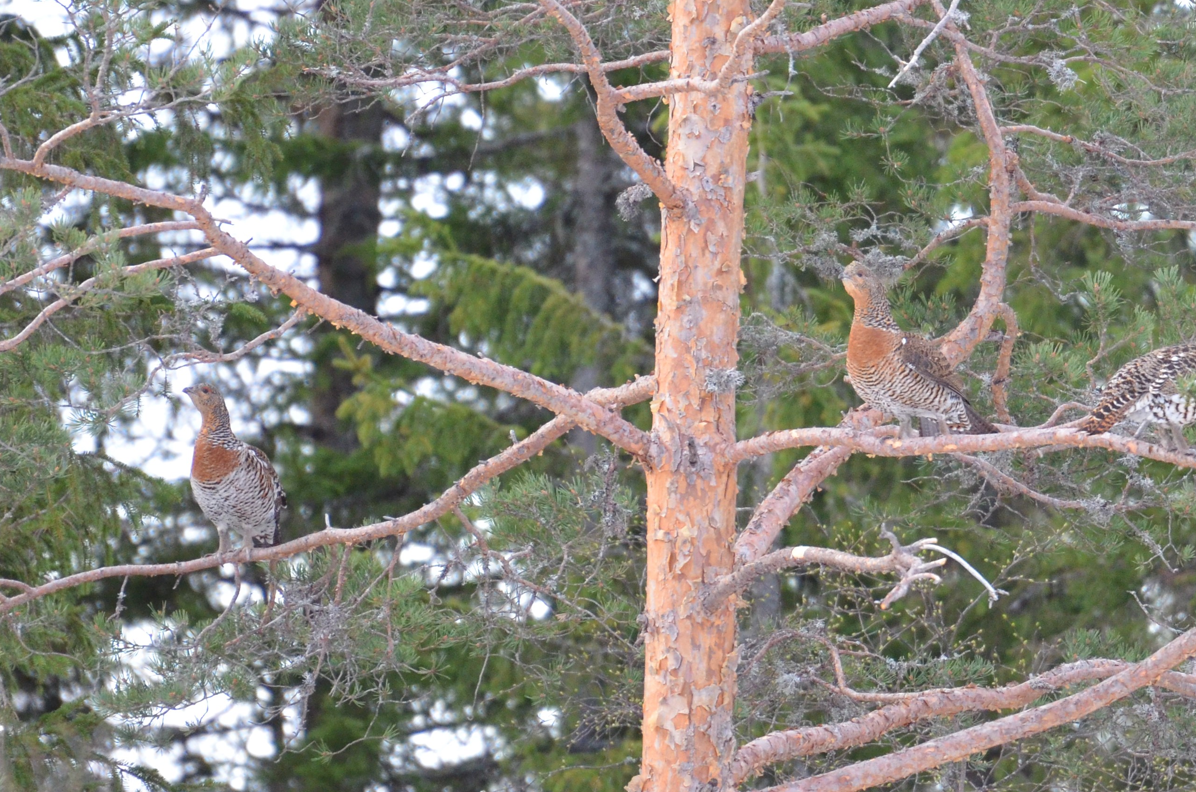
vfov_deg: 3.4
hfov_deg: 5.1
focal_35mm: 406
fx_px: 13460
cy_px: 340
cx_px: 733
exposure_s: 1/320
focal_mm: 200
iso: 1600
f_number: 2.8
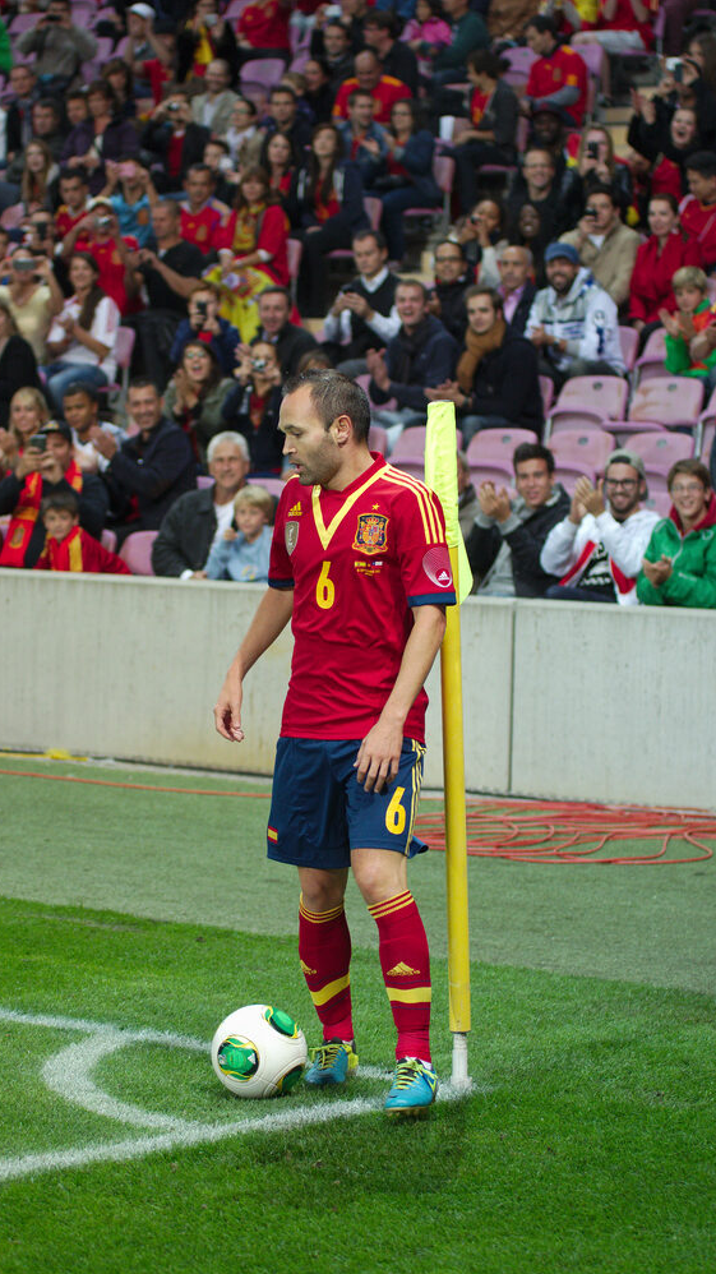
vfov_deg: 19.5
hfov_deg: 11.0
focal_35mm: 110
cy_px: 637
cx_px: 302
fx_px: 3715
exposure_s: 1/400
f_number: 2.8
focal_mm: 70
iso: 1600
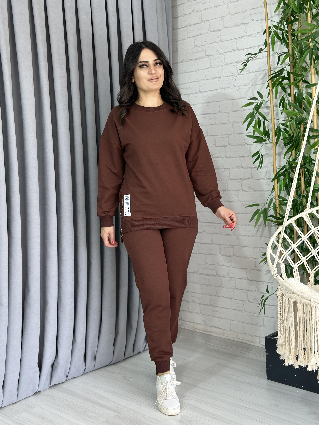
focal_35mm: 48
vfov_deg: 39.7
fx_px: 590
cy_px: 212
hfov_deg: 30.3
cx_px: 160
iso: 64
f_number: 1.78
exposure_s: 1/141
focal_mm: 6.86
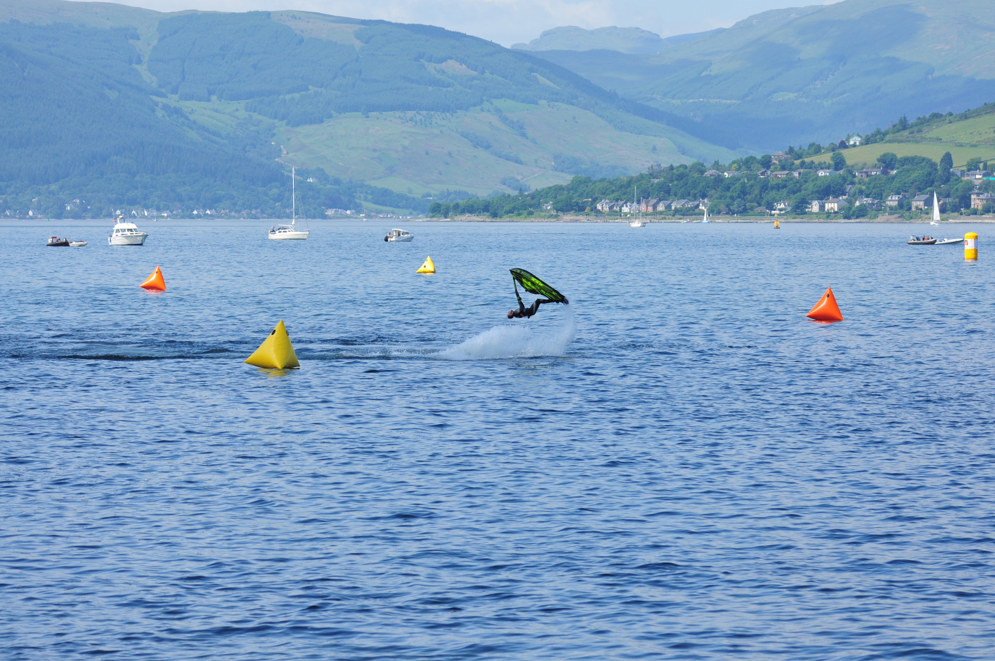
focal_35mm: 180
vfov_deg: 7.6
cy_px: 330
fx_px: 4969
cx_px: 498
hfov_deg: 11.4
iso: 200
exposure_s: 1/1000
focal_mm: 120
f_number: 5.6
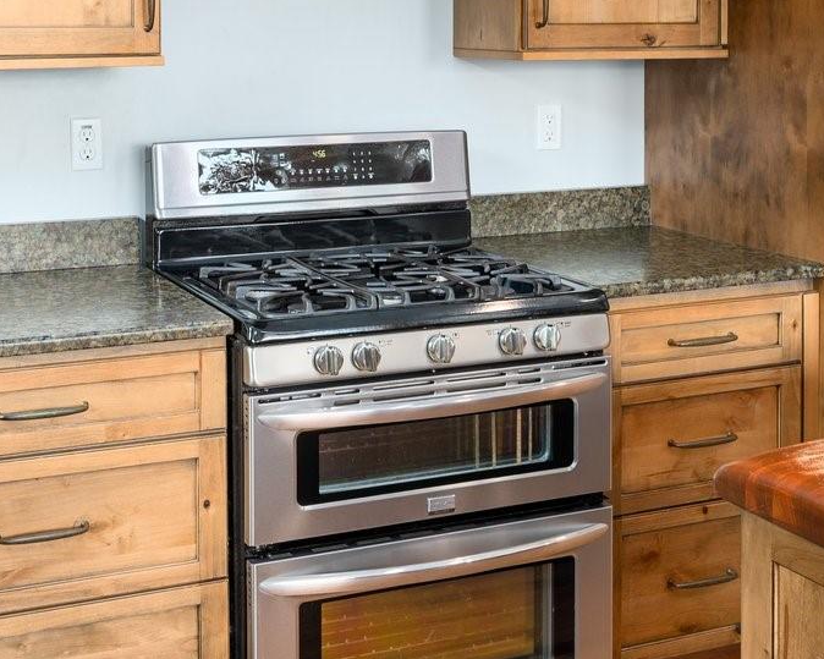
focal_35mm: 58
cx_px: 328
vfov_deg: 25.1
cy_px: 46
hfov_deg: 32.2
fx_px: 1425
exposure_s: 1/60
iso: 200
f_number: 8
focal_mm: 20.5
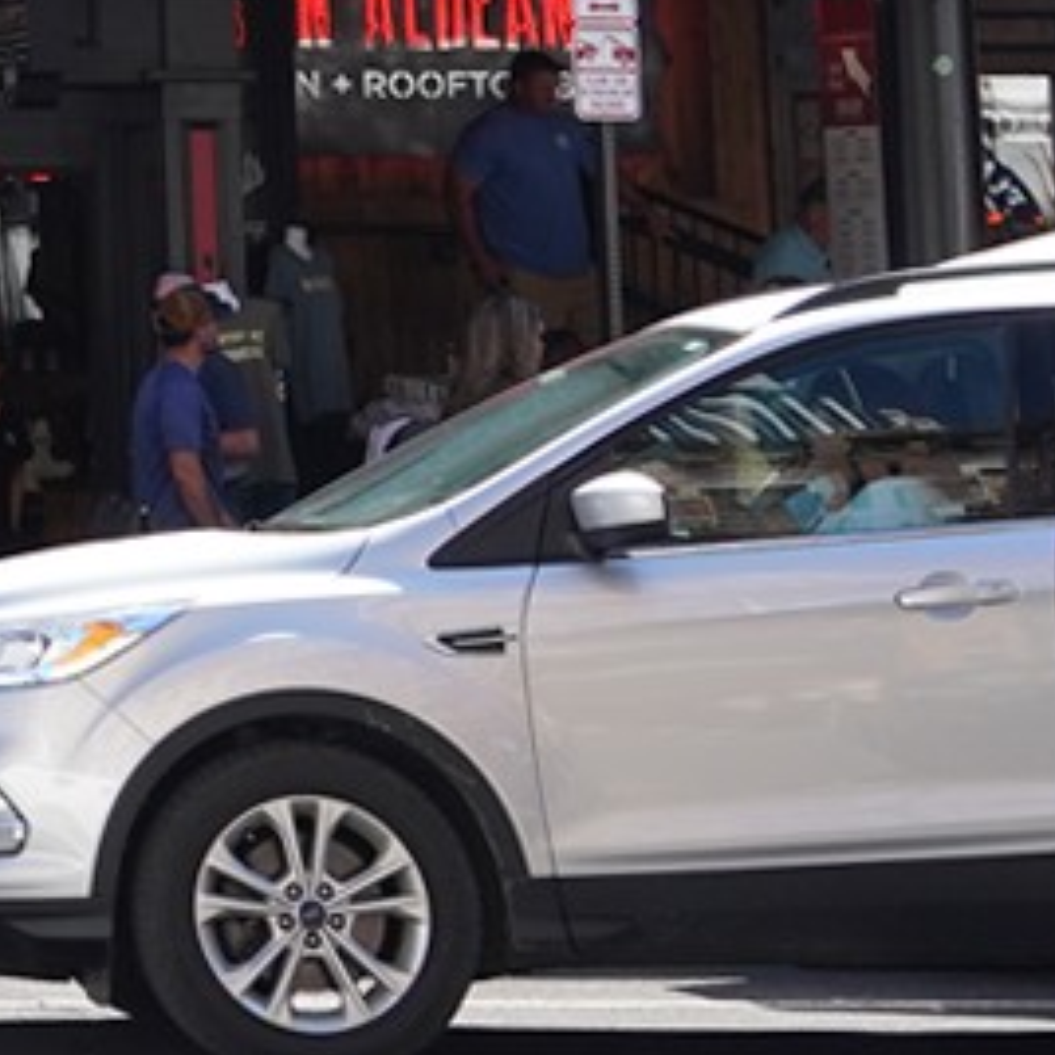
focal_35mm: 197
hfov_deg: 8.1
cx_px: -1626
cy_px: -972
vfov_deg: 8.5
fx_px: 6793
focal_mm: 31
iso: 400
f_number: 7.1
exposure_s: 1/100
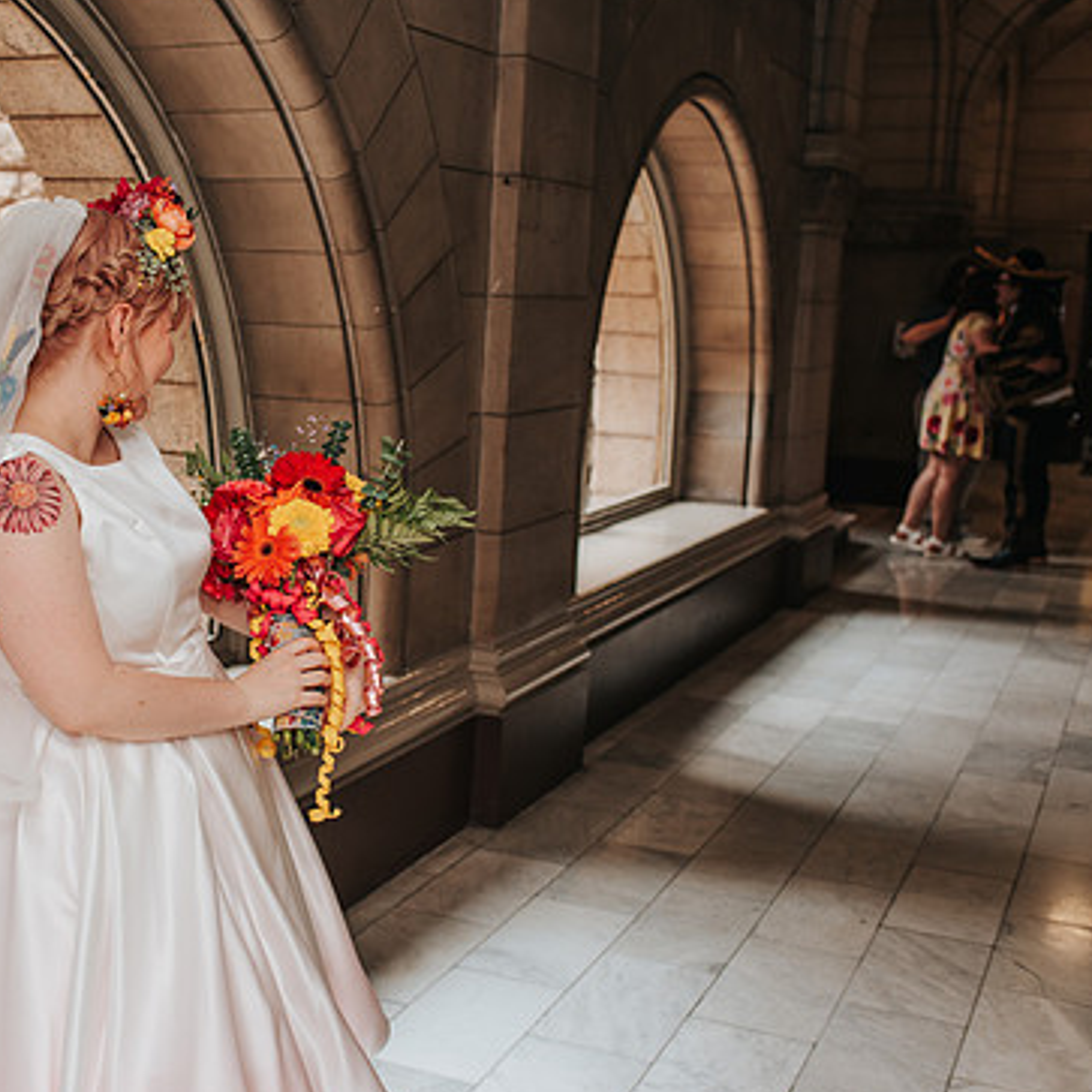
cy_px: 537
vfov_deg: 34.7
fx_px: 1749
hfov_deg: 33.9
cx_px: 253
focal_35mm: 49
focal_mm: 35
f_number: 4
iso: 720
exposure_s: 1/160
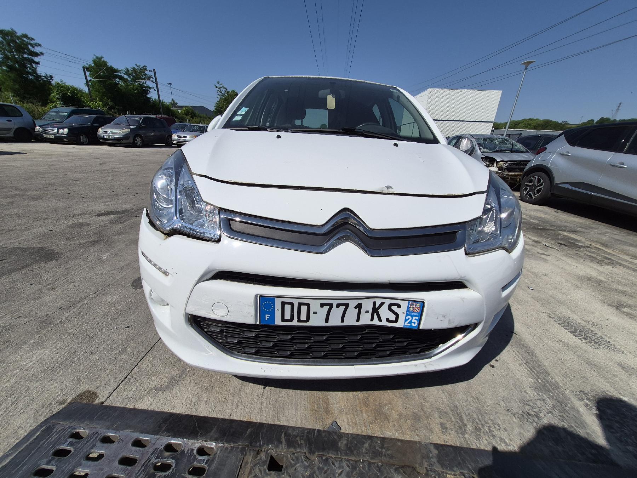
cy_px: 239
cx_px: 318
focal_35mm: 13
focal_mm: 1.74
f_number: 2.2
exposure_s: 1/5000
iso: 40
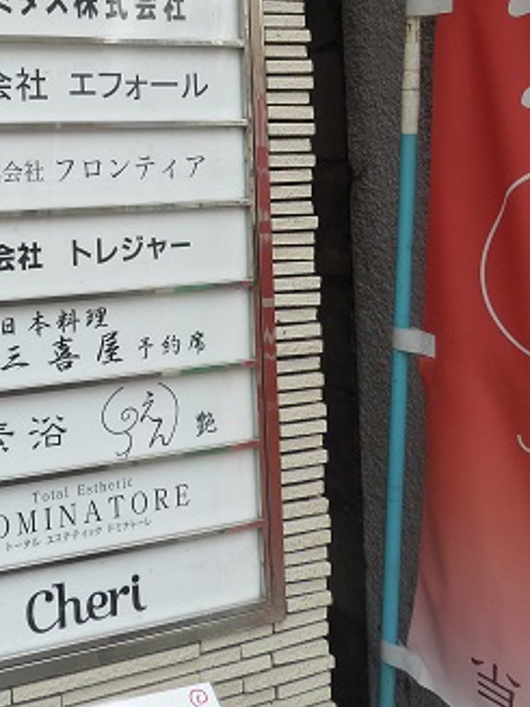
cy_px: 134
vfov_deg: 37.4
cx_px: 54
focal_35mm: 49
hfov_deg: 28.5
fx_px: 1001
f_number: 4
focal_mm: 4.1
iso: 125
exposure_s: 1/125
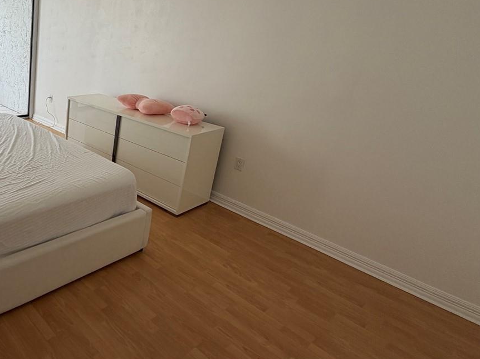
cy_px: 139
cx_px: 51
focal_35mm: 26
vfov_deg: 52.6
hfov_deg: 58.0
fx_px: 360
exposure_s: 1/121
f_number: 2.2
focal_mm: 2.22
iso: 50
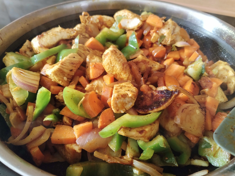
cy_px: 89
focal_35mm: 30
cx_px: 118
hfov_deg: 60.0
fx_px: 204
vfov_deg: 46.8
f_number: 1.8
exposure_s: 1/33.3
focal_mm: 4.75
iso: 704
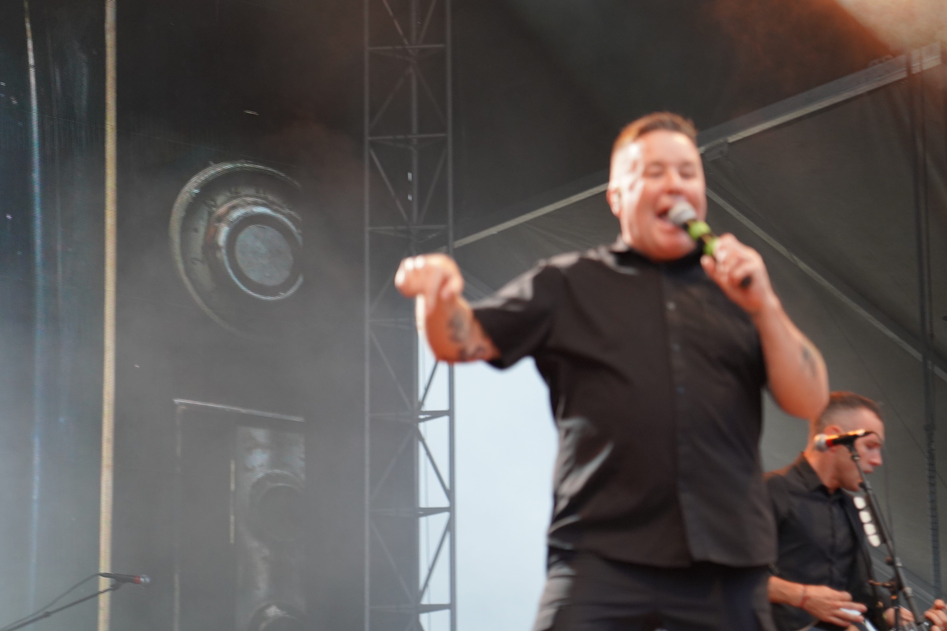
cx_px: 474
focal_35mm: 105
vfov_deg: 13.0
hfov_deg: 19.5
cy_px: 316
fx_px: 2762
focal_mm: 105
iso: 1600
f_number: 4
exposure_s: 1/160
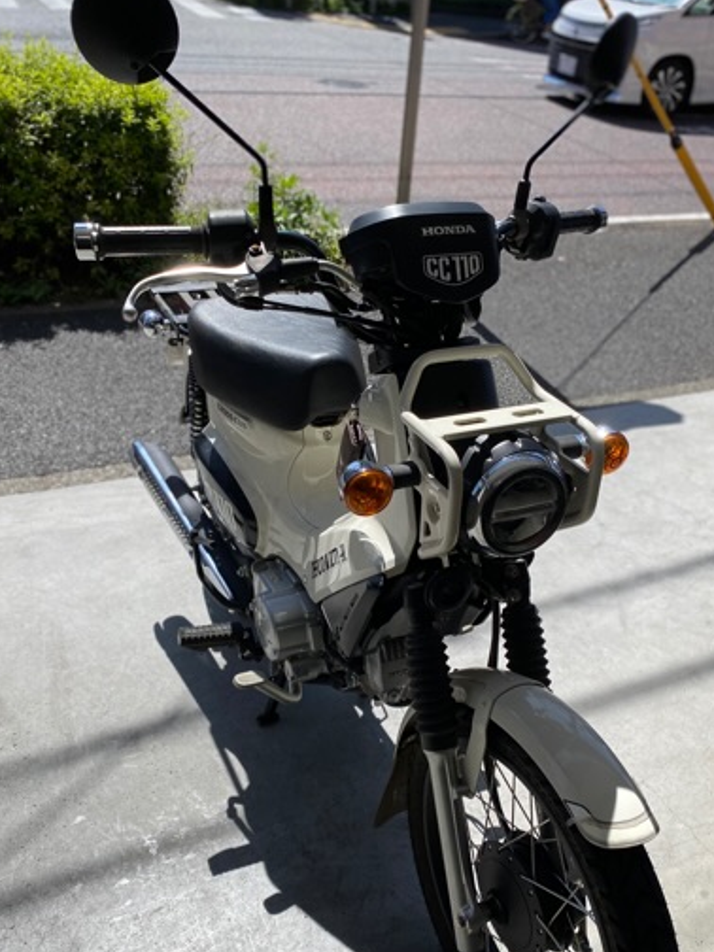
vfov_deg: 54.9
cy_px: 582
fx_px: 908
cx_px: 393
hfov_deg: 42.9
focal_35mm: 33
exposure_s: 1/3497
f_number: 1.8
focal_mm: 4.25
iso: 32
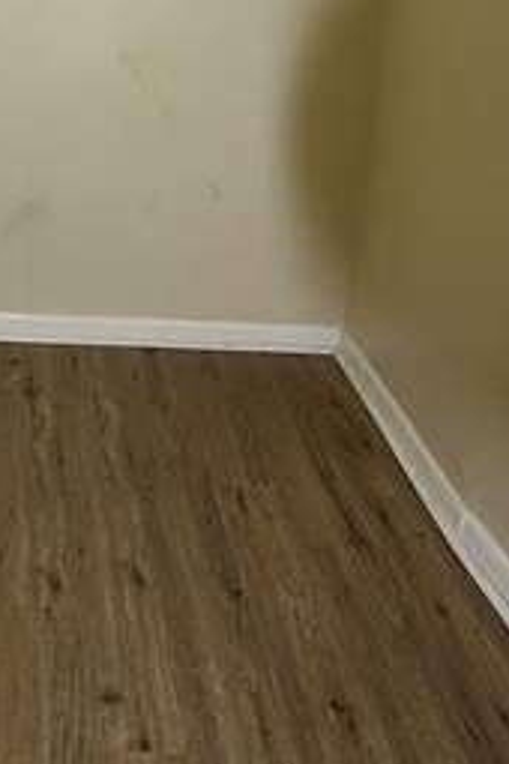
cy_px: 141
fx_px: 1018
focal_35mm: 48
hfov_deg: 25.8
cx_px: -63
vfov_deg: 39.3
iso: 2500
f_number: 2.8
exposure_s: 1/60
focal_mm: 17
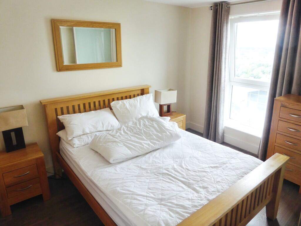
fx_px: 209
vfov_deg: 56.8
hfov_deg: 71.6
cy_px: 113
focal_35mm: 24
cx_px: 150
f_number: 3.3
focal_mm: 4.3
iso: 100
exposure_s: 1/60
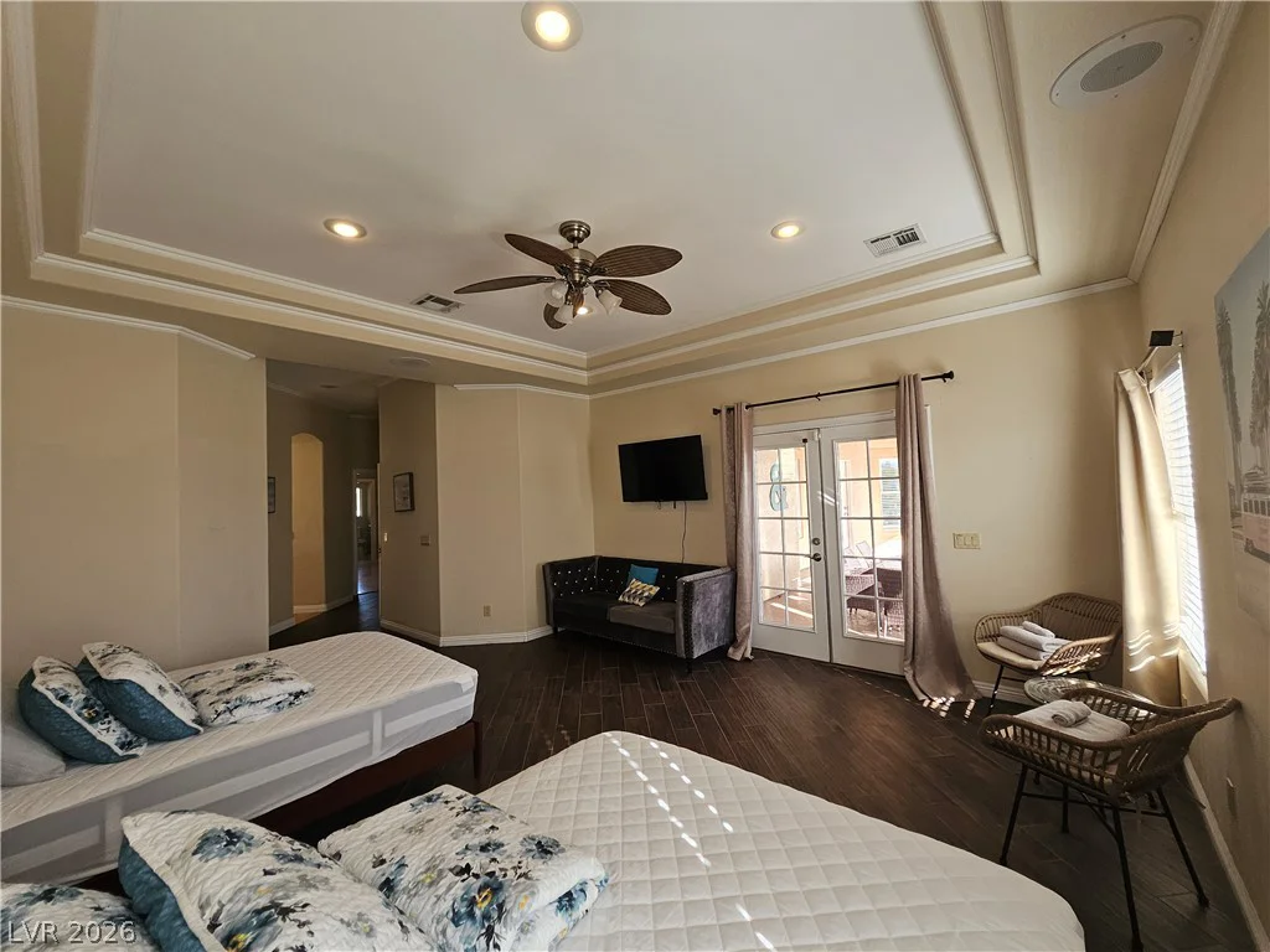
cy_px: 476
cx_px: 635
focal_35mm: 13
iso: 64
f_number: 2.2
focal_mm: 1.7
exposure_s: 1/120
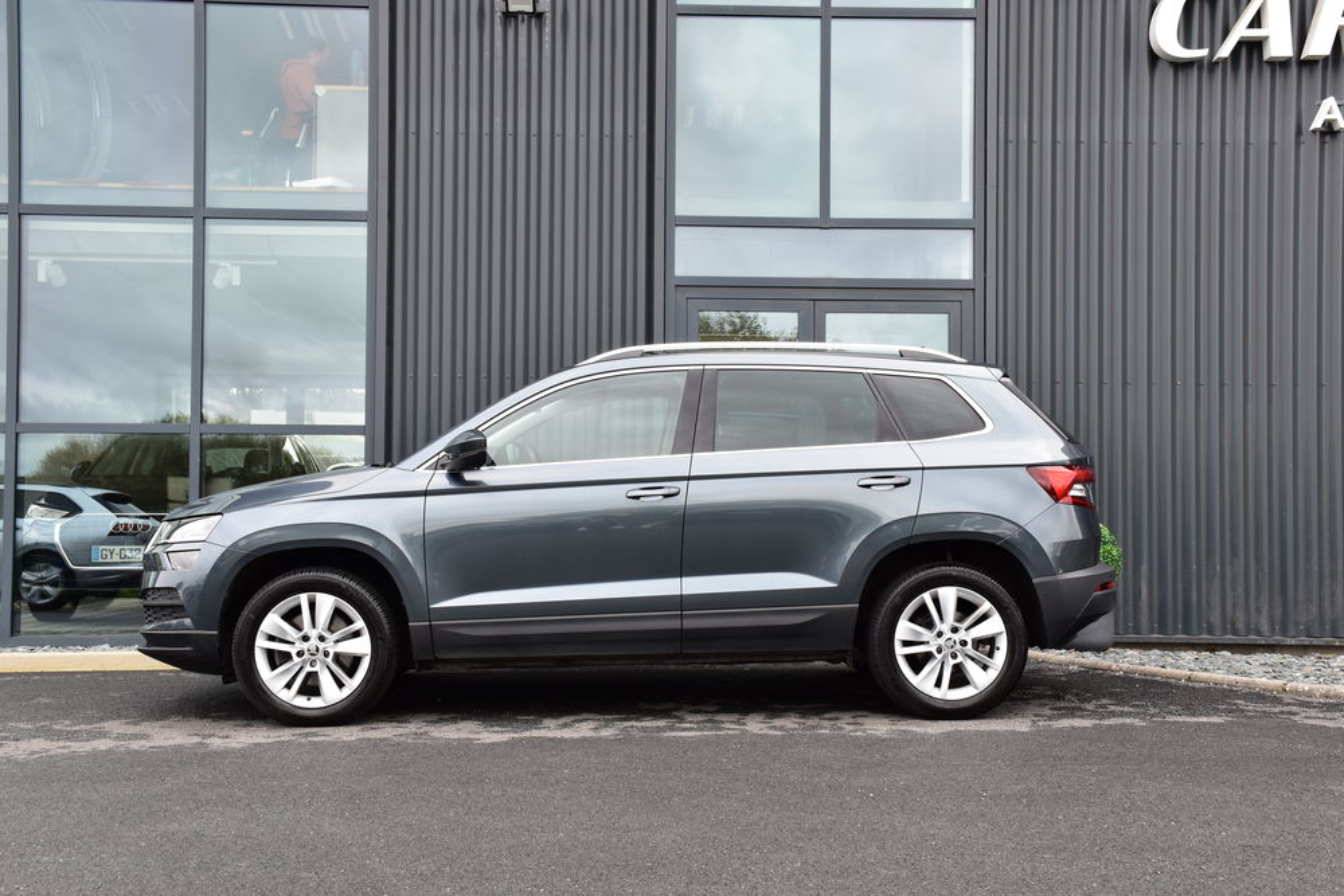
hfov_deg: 47.9
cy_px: 448
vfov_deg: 33.0
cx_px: 672
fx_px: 1512
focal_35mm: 40
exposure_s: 1/60
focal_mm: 27
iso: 500
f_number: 8
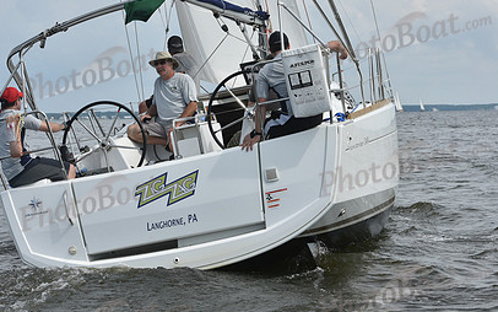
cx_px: 256
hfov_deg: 20.4
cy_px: 119
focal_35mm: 102
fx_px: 1385
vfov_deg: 12.8
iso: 320
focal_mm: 70
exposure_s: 1/1250
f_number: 9
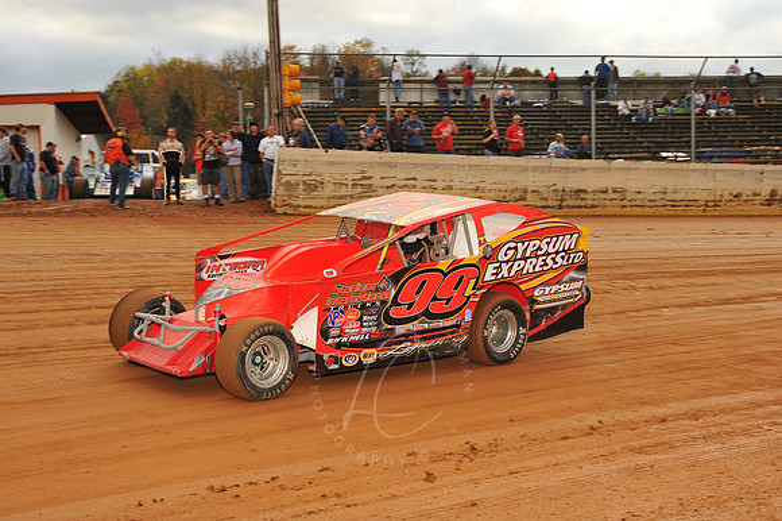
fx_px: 1129
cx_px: 391
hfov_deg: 38.2
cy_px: 260
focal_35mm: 52
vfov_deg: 26.0
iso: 500
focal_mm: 52
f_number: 8
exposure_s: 1/320
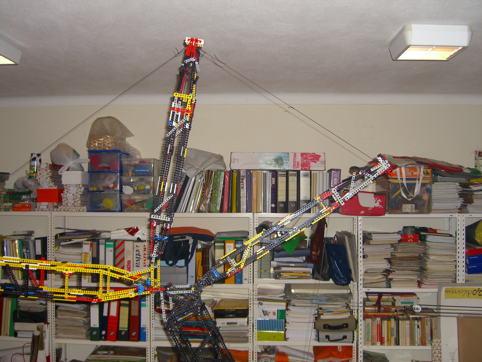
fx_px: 529
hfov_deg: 49.0
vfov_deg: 37.7
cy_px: 181
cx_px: 241
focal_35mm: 38
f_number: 2.8
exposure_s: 1/60
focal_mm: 7.9
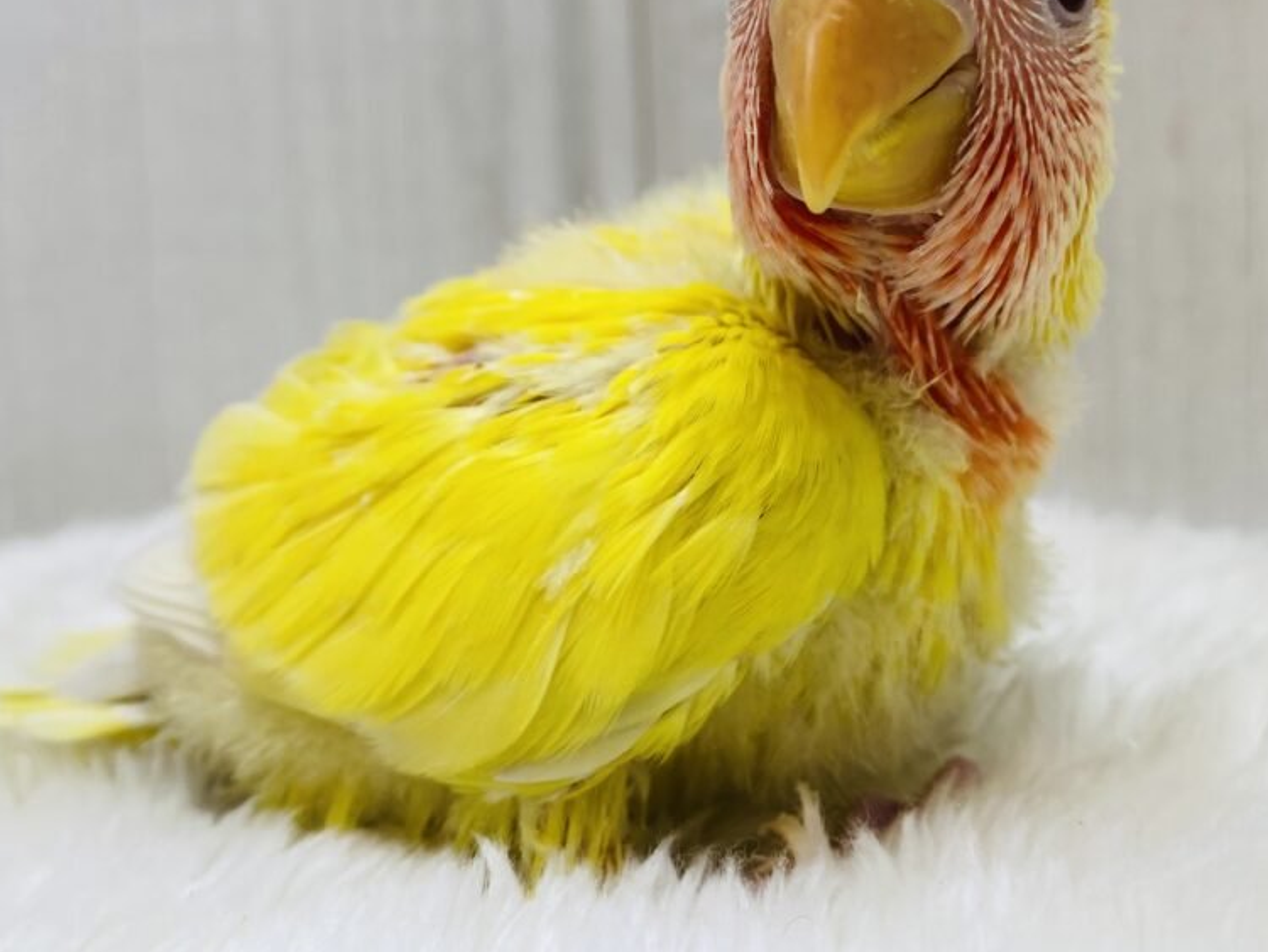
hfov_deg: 46.8
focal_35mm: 40
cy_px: 265
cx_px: 622
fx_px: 1466
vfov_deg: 35.4
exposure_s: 1/100
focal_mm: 4.25
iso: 50
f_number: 1.8
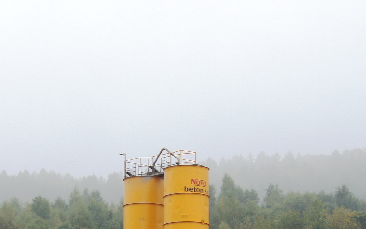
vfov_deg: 10.7
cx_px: 168
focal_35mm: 121
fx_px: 1208
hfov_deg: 17.2
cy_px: 257
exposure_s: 1/125
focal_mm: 35
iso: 100
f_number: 6.3
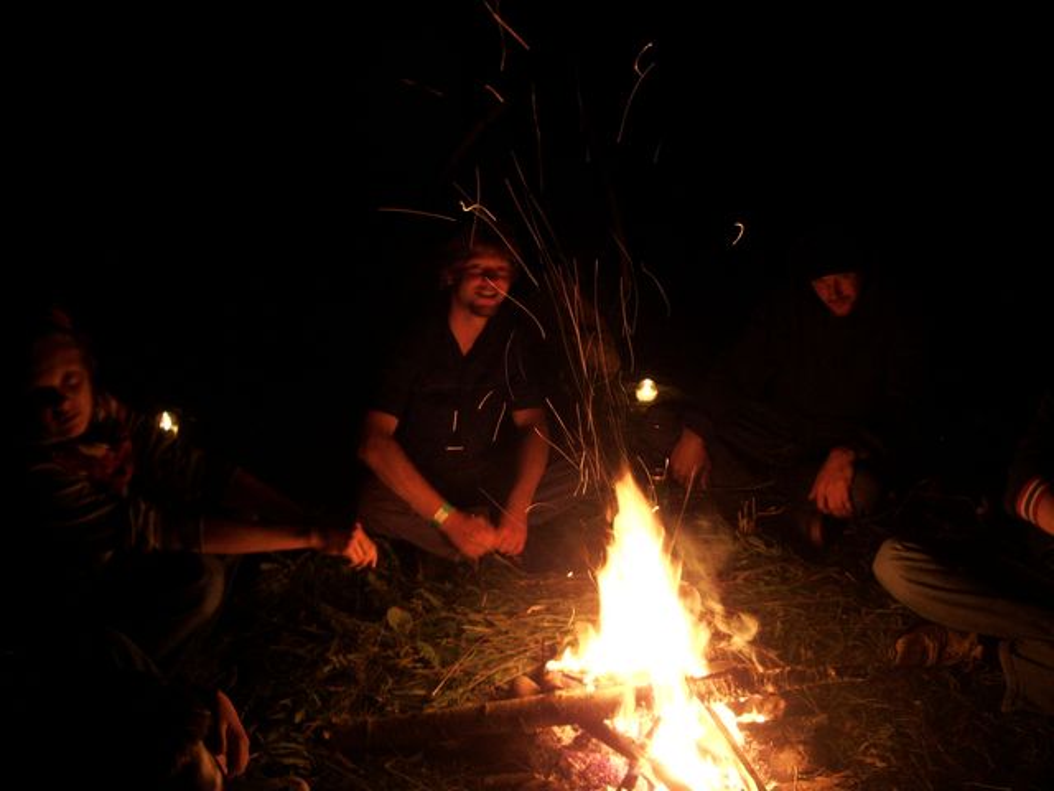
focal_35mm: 35
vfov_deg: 40.7
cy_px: 396
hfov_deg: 52.6
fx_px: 1066
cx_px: 527
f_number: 2.6
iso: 200
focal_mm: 5.8
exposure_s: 1/15
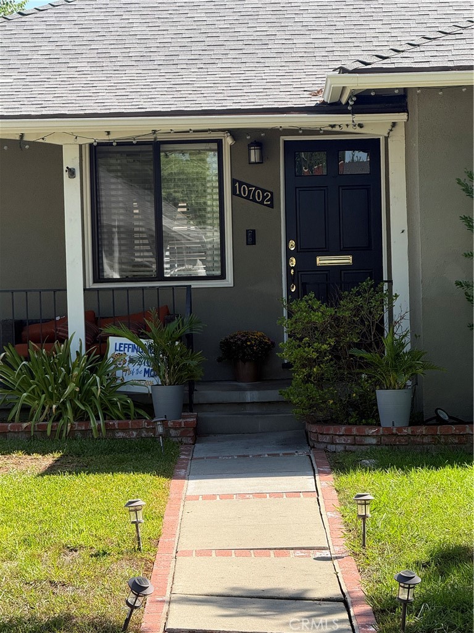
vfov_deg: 16.4
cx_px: 237
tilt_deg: -1.2
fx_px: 2191
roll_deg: +0.8
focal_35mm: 120
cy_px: 316
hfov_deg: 12.3
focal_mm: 15.66
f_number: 2.8
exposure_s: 1/563
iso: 64
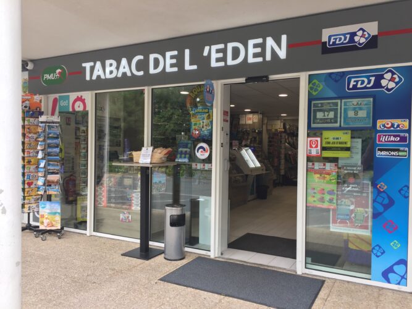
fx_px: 345
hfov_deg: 61.7
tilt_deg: -2.7
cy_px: 154
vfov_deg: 48.2
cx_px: 206
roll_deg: -1.3
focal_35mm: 29
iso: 32
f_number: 2.2
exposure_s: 1/111
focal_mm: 4.15
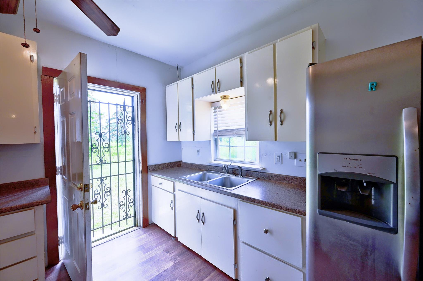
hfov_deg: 104.3
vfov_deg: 81.1
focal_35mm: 14
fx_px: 164
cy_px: 140
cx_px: 212
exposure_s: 1/125
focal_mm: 14
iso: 400
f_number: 8
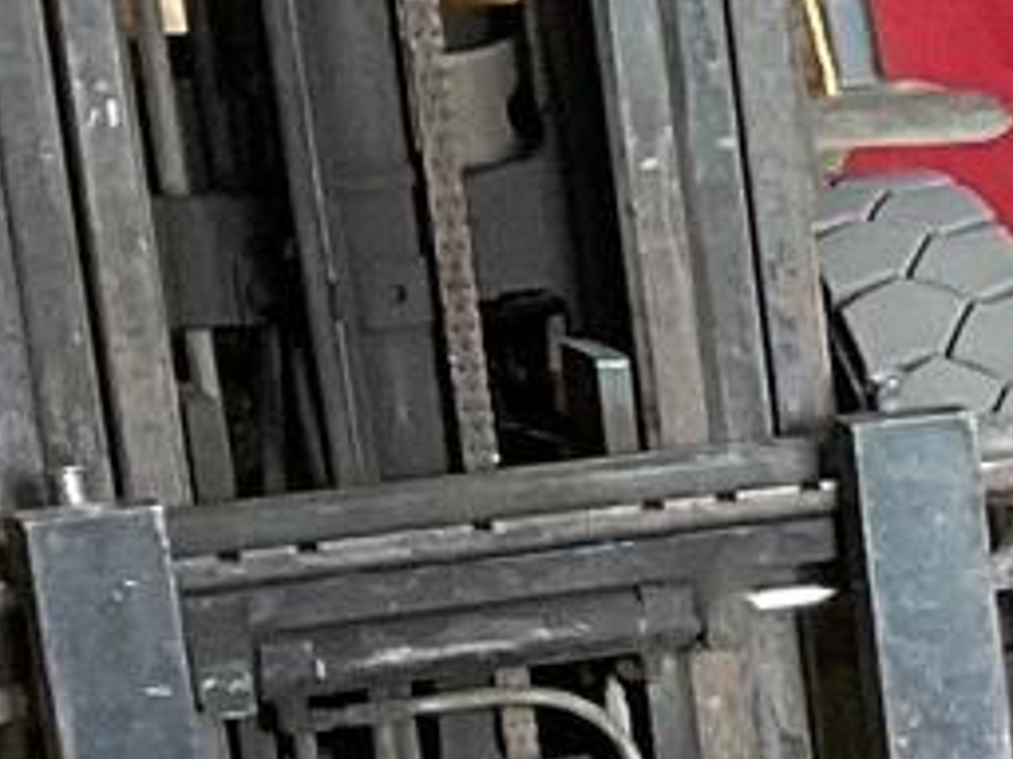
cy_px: 1289
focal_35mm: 227
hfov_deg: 7.3
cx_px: 3451
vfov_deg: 6.4
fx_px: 6643
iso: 64
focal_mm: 3
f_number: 1.8
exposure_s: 1/60
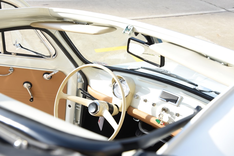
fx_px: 286
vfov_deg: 30.5
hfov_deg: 44.5
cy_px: 78
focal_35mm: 44
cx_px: 117
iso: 200
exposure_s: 1/100
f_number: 8
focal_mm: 44
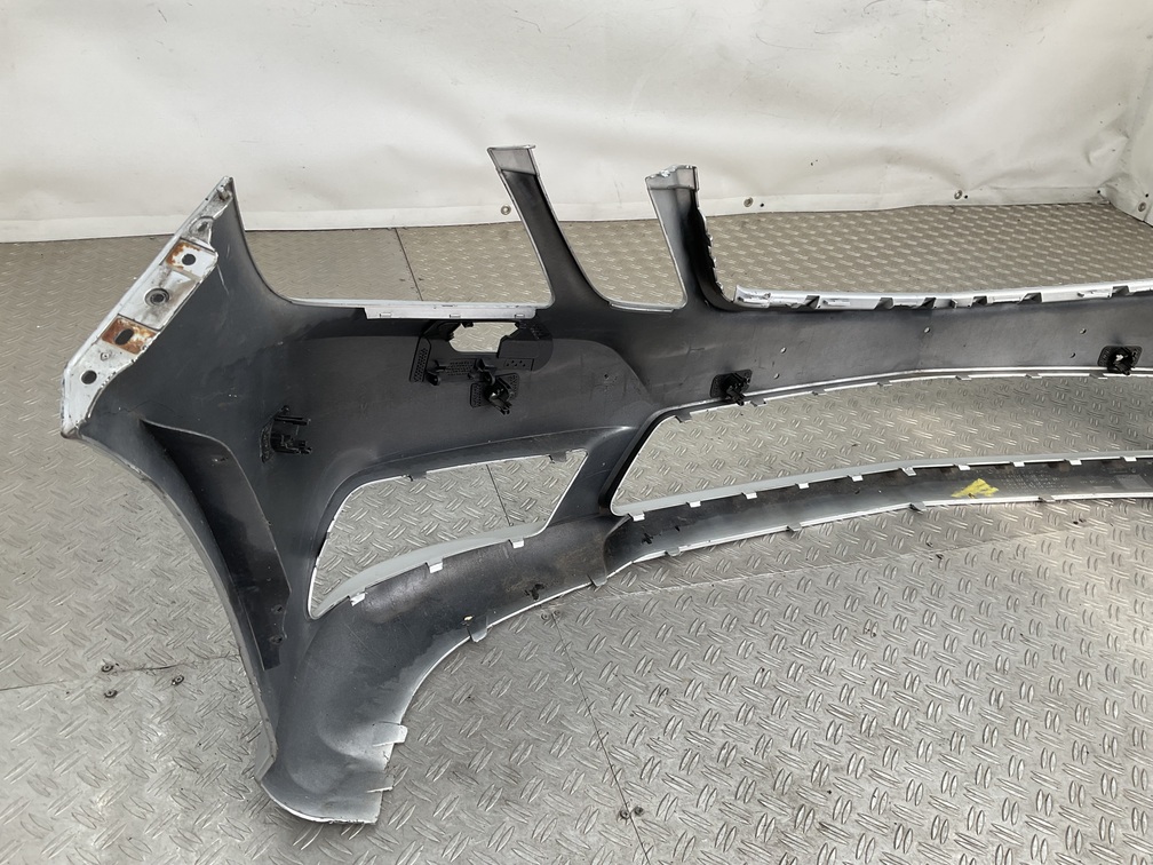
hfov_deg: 61.7
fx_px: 966
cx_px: 576
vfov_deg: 48.2
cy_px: 432
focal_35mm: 29
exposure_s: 1/120
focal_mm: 3
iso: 16
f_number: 1.8
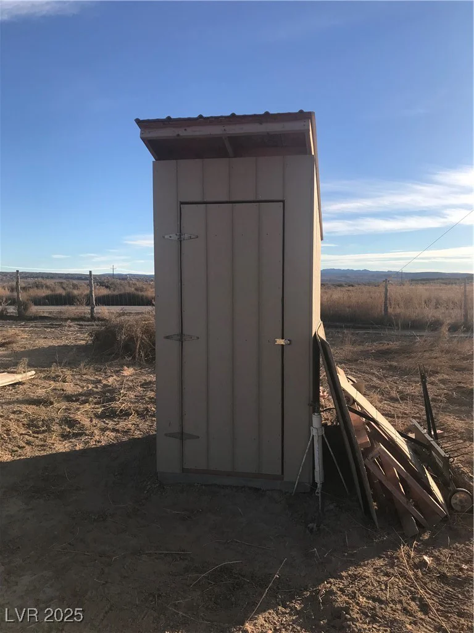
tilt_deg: -1.7
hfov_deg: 49.7
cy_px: 316
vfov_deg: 63.4
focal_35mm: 28
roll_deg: +0.3
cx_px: 237
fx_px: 511
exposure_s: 1/1742
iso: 20
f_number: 1.8
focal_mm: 3.99
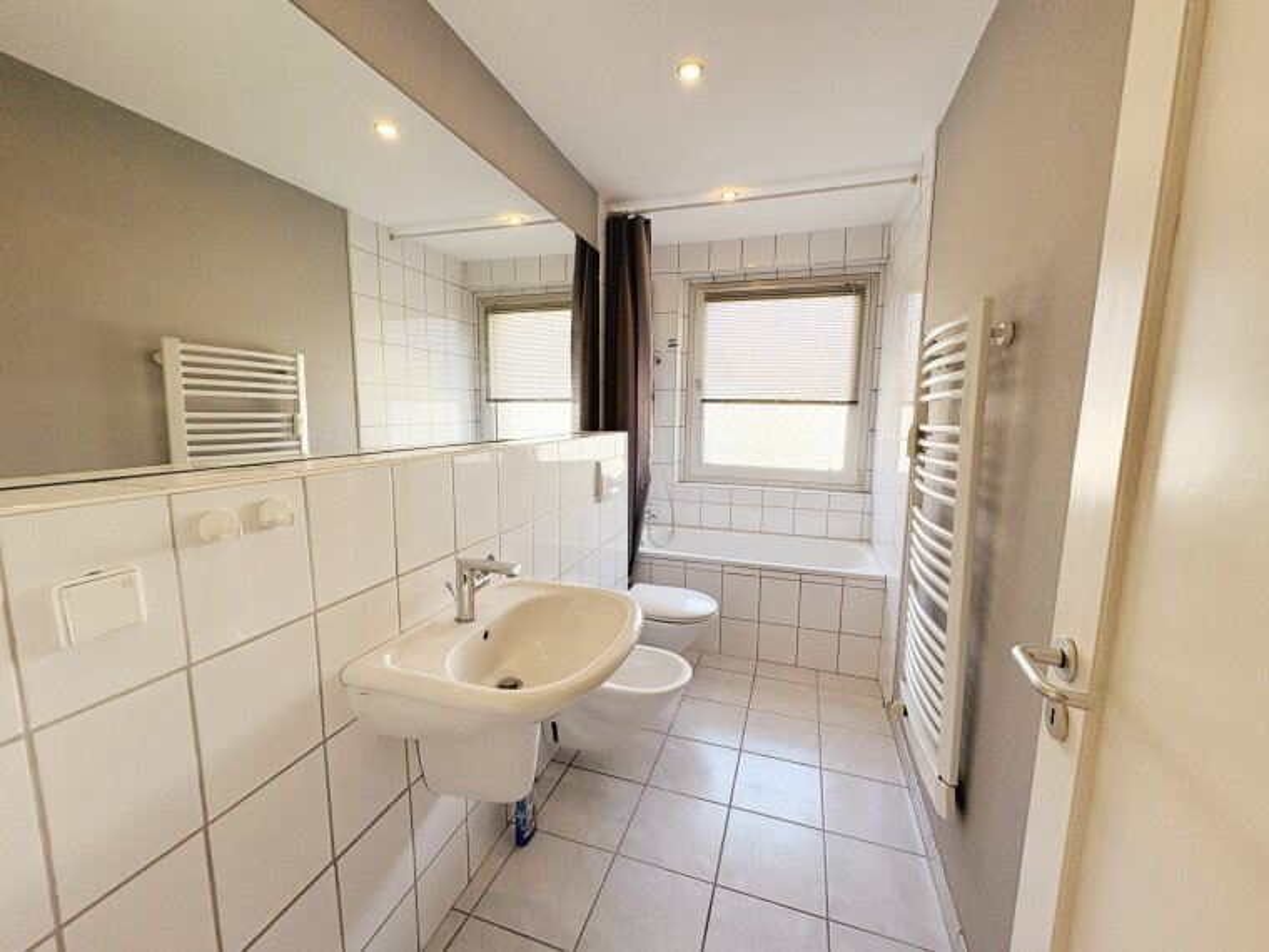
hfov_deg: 102.1
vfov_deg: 85.7
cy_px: 476
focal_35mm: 14
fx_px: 513
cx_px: 634
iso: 64
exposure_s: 1/130
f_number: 2.2
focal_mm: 2.22
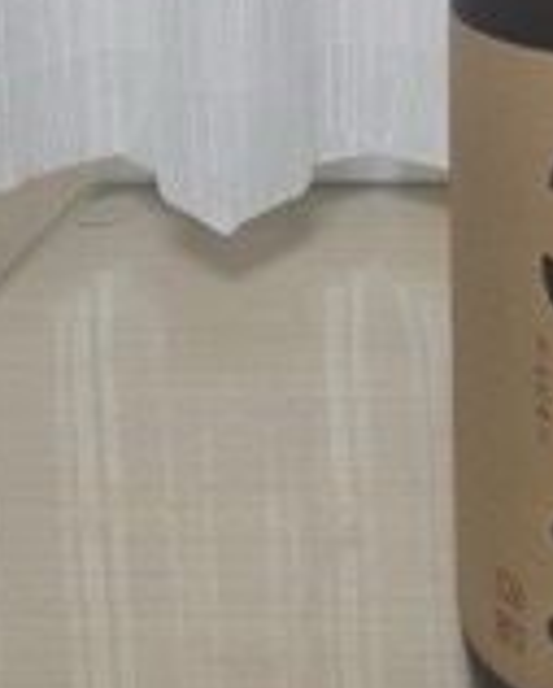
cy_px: -200
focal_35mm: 68
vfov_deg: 24.4
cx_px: 688
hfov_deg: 20.8
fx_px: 1387
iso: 200
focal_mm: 6.3
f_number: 1.7
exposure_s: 1/120
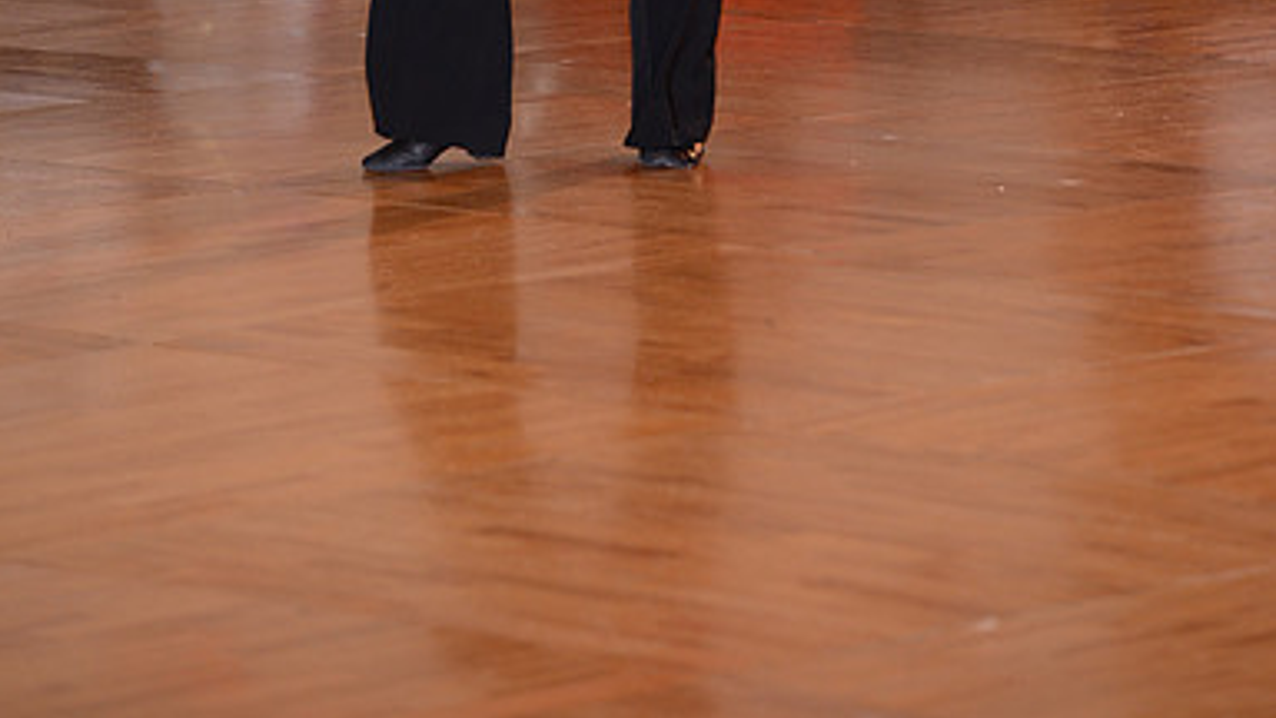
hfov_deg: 8.8
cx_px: 636
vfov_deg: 4.9
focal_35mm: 245
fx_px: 8289
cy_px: -223
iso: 1000
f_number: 4.5
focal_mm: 155
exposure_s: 1/250
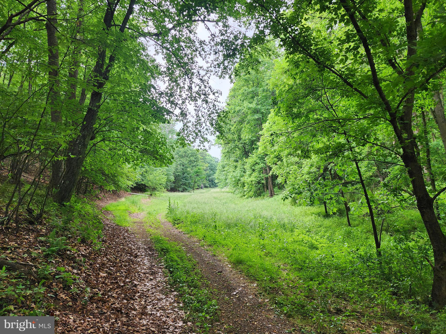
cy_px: 167
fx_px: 296
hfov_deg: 73.9
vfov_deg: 58.9
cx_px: 223
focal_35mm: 23
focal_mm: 6.4
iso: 32
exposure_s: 1/180
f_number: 1.8
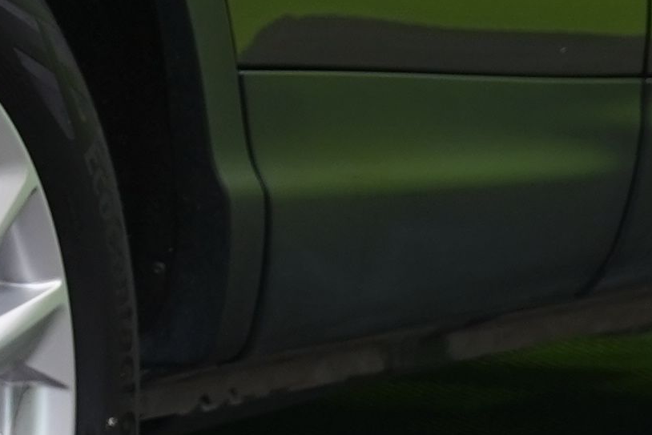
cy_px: -351
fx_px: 8278
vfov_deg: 3.0
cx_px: -566
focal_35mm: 457
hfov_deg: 4.5
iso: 400
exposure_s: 1/25
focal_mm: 62
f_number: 5.6
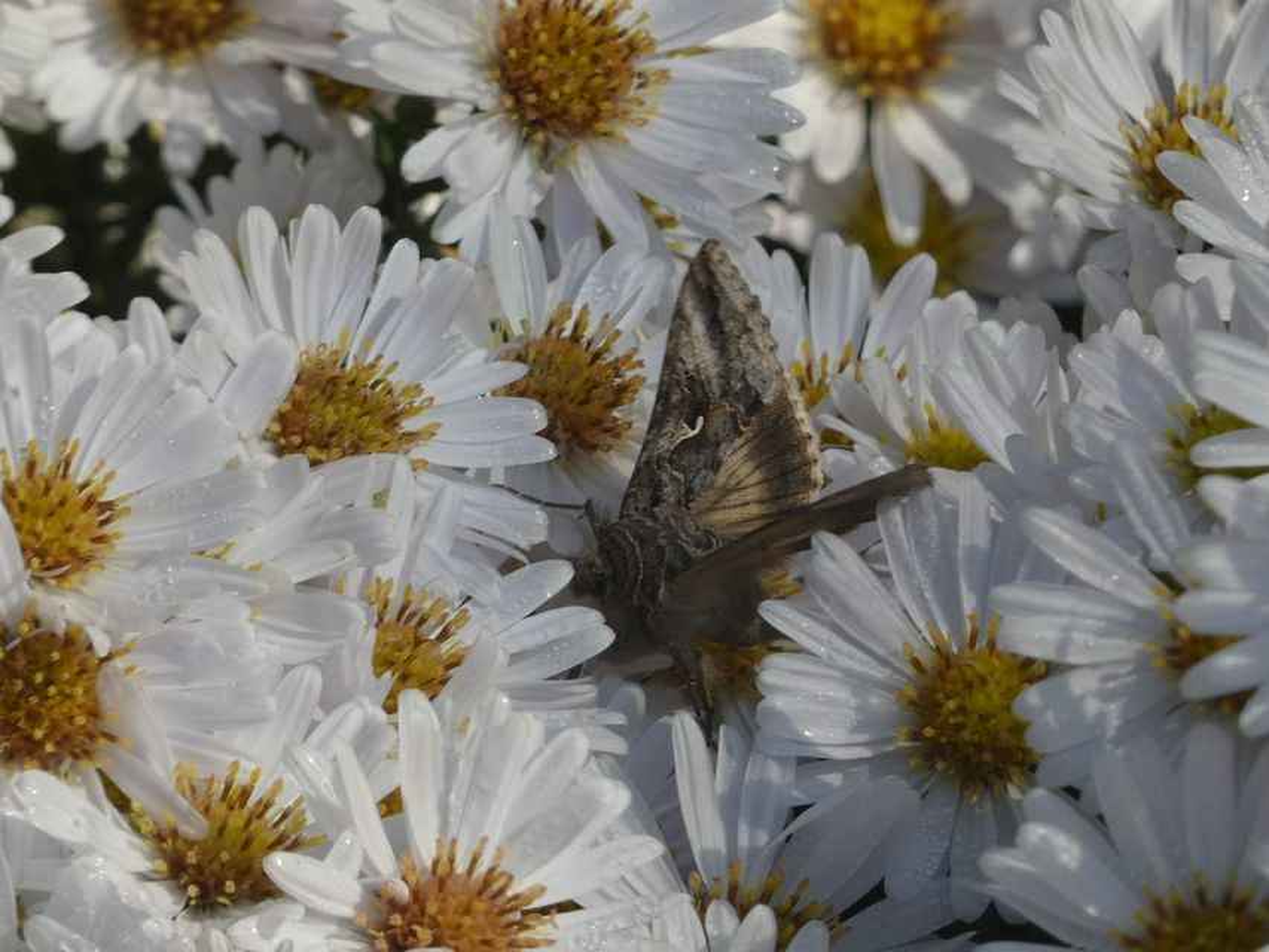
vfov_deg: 3.2
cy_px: 476
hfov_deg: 4.2
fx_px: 17196
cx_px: 634
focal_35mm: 469
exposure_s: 1/200
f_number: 5.6
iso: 80
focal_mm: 84
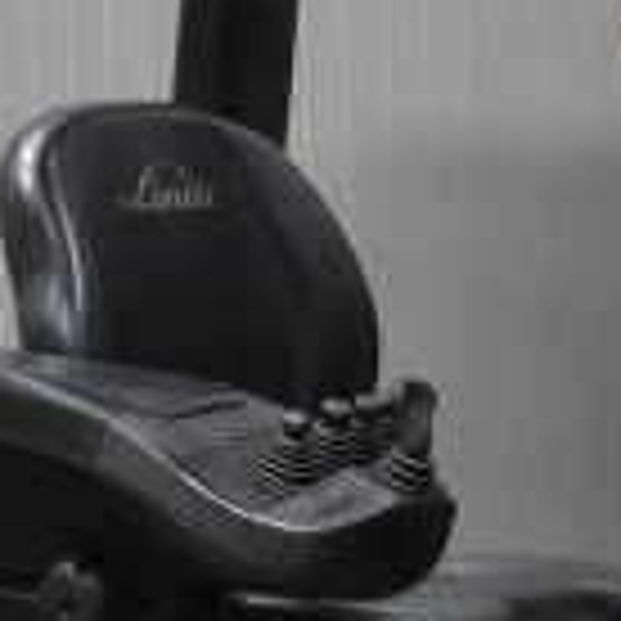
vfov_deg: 6.9
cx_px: 788
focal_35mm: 255
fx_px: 5169
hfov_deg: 6.8
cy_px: 562
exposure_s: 1/25
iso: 1600
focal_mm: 23
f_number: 5.6
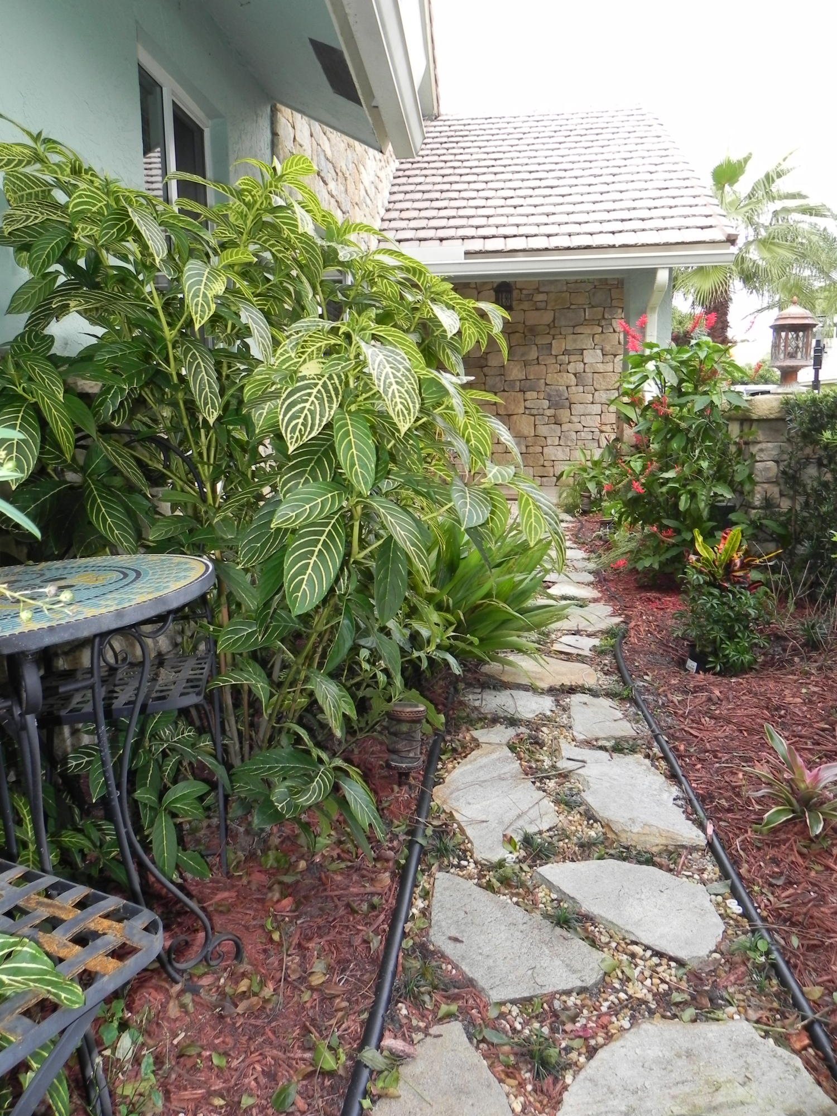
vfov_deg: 67.3
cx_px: 418
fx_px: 838
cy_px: 558
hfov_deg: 53.1
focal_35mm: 26
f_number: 4.5
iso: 160
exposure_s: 1/140
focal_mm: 4.6
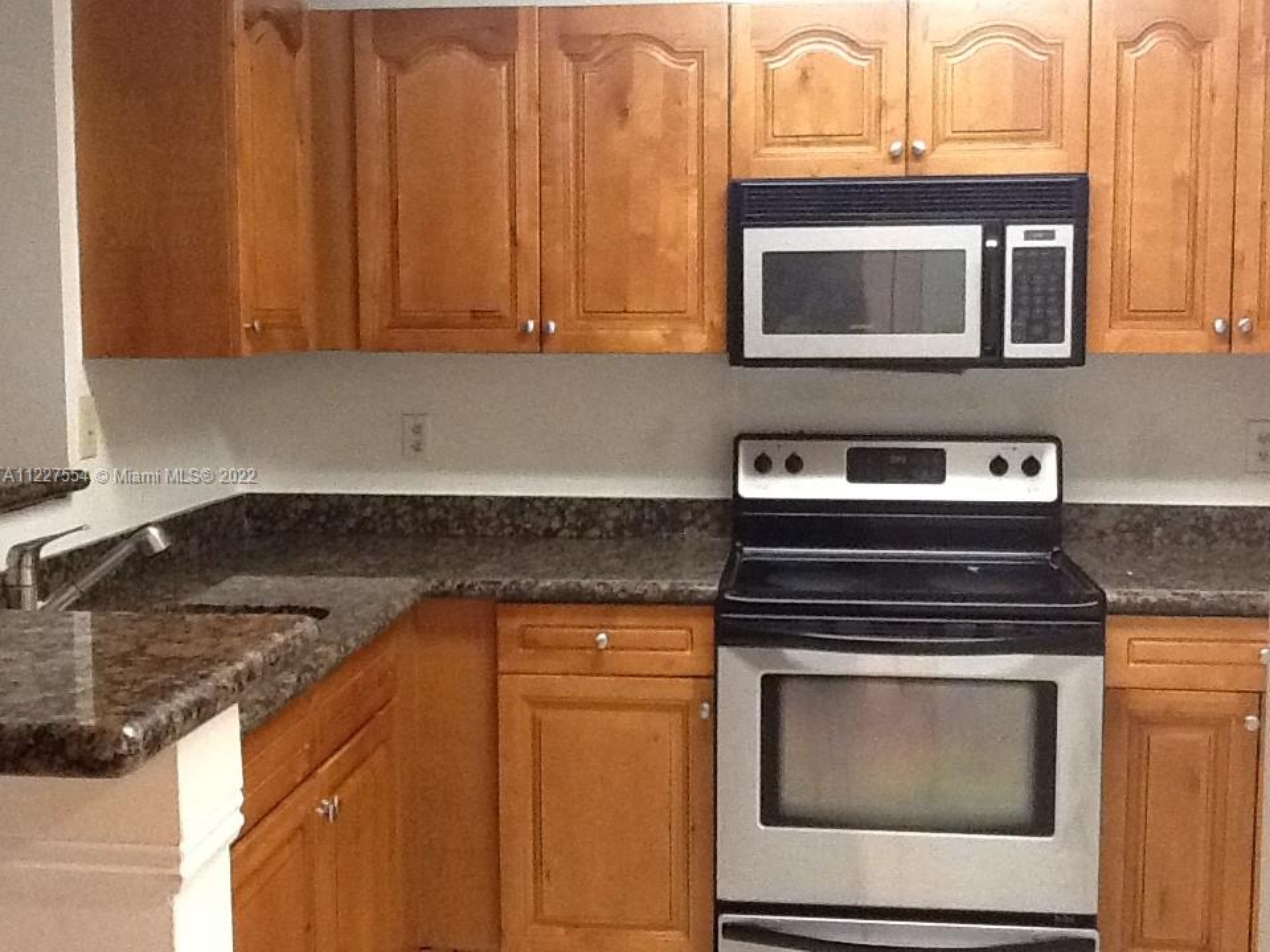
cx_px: 635
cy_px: 476
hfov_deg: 42.9
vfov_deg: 32.9
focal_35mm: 44
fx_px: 1614
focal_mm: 2.03
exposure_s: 1/30
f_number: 2.4
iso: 320
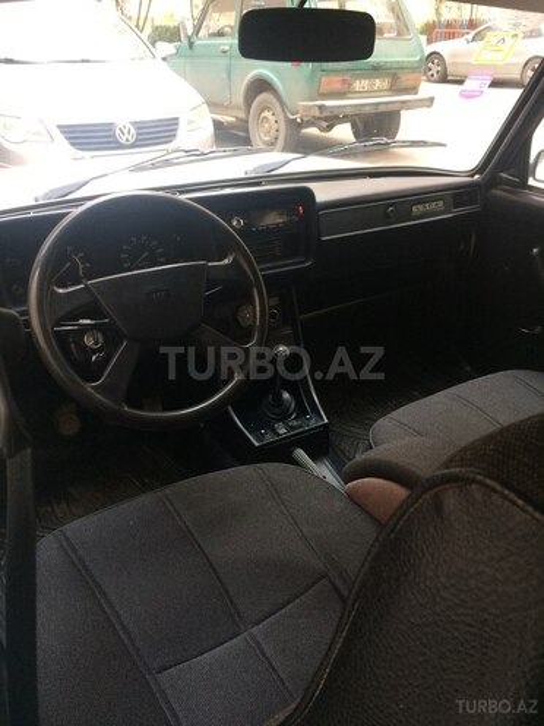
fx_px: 608
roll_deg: +3.6
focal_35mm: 29
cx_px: 272
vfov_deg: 61.7
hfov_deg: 48.2
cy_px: 363
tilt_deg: -29.6
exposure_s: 1/33
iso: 80
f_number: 2.2
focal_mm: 4.15
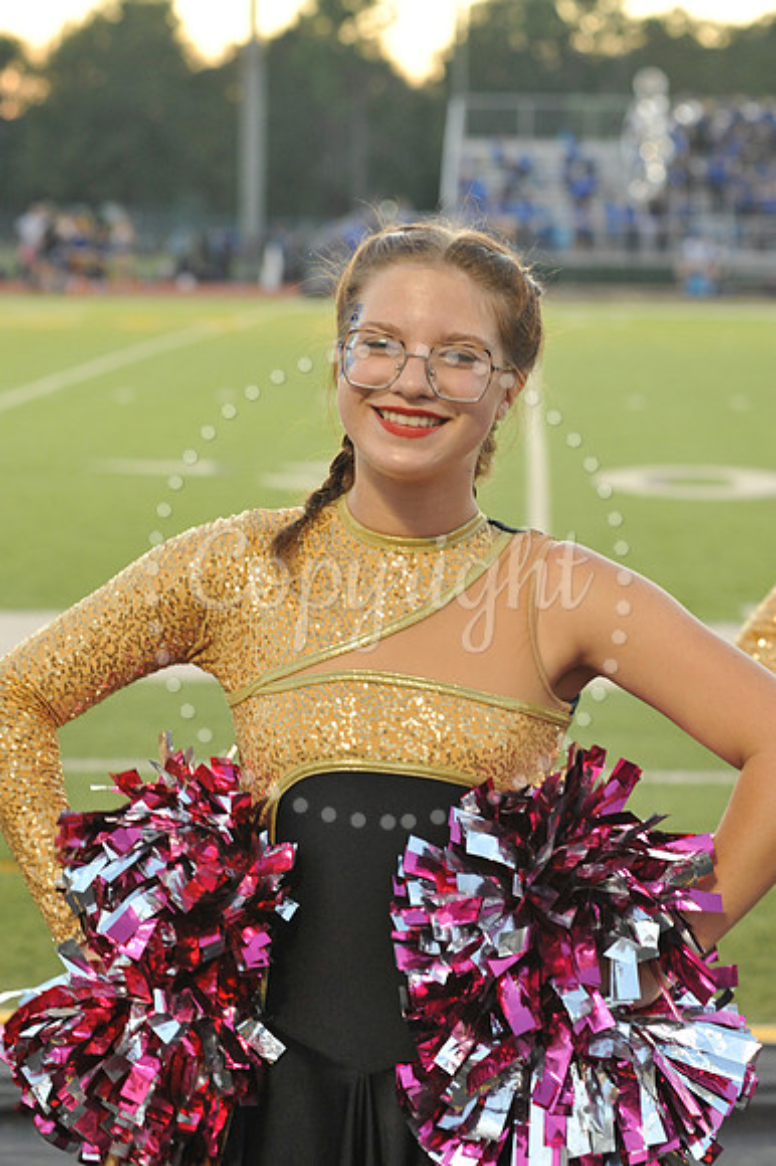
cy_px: 583
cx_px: 388
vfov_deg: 22.2
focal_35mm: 92
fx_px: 2978
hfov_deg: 14.8
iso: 2500
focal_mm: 92
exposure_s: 1/125
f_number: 6.3
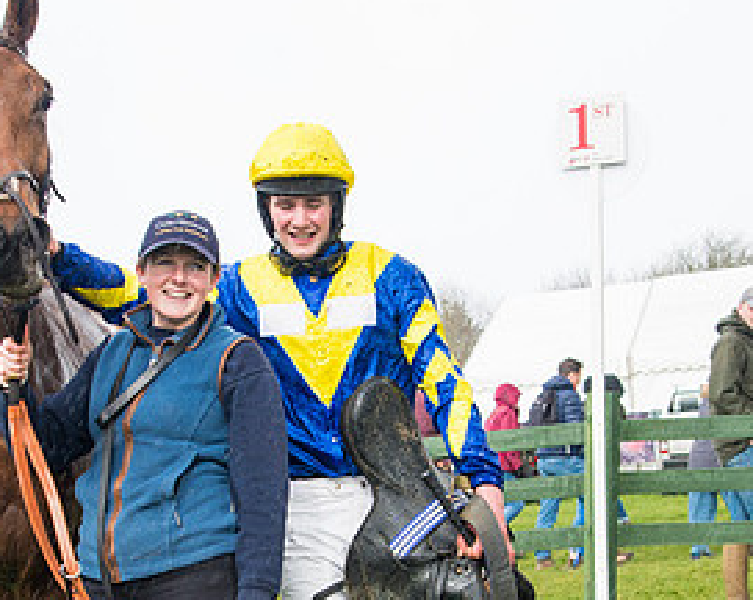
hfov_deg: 19.9
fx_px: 2137
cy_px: 490
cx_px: 251
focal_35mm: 96
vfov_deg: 15.9
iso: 400
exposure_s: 1/400
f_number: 5
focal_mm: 34
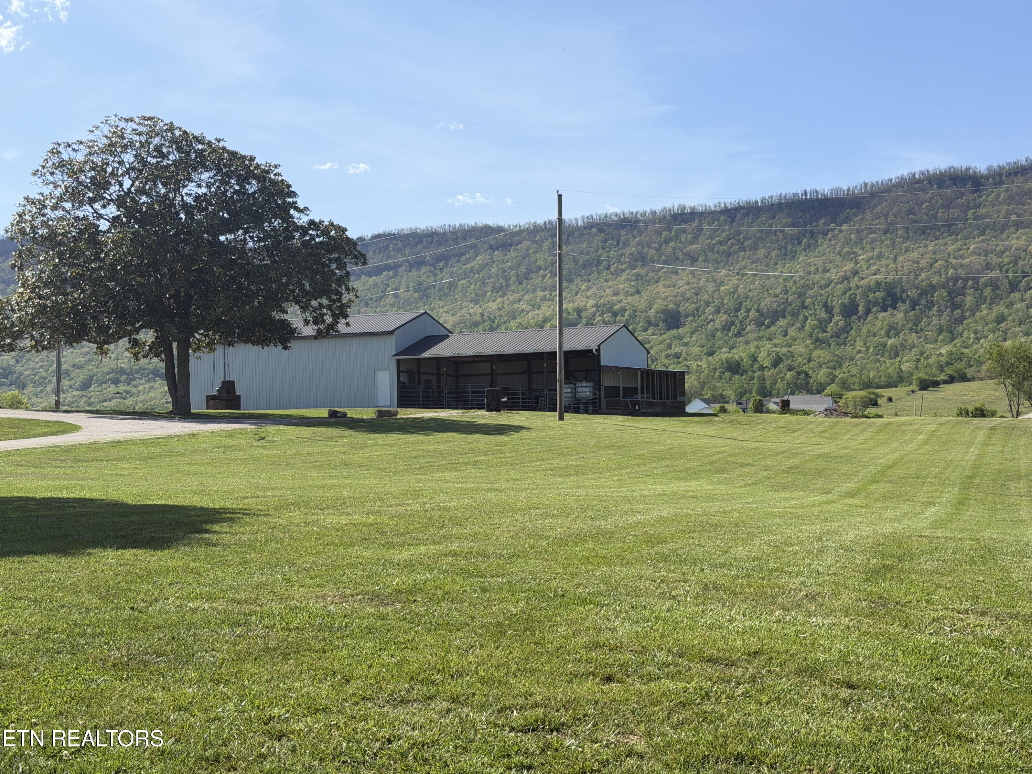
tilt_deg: +1.8
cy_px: 387
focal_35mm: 48
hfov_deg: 39.7
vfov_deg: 30.3
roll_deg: +1.4
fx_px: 1431
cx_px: 516
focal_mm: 6.76
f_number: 1.78
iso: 64
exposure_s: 1/5208
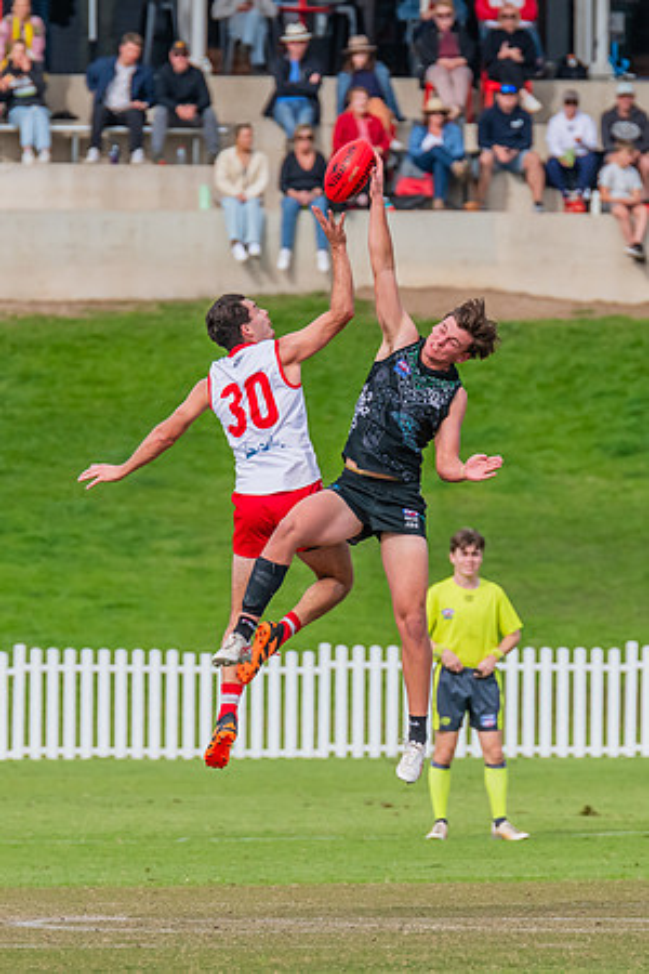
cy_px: 538
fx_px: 19919
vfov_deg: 2.8
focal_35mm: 737
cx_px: 432
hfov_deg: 1.9
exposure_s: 1/1600
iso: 800
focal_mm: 420
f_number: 8
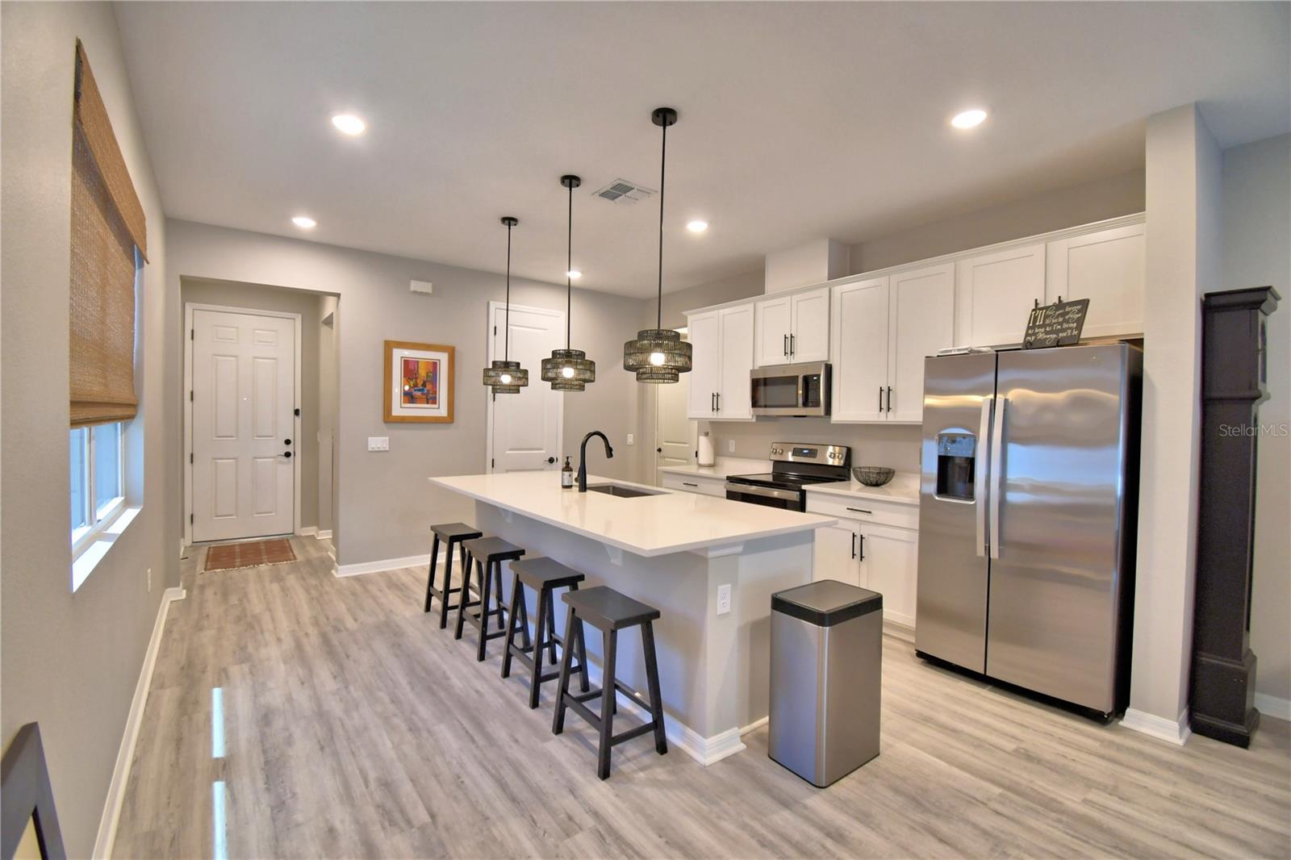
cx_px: 646
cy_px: 430
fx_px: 538
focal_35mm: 15
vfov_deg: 77.3
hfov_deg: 100.4
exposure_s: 1/50
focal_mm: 10
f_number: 4.5
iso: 400
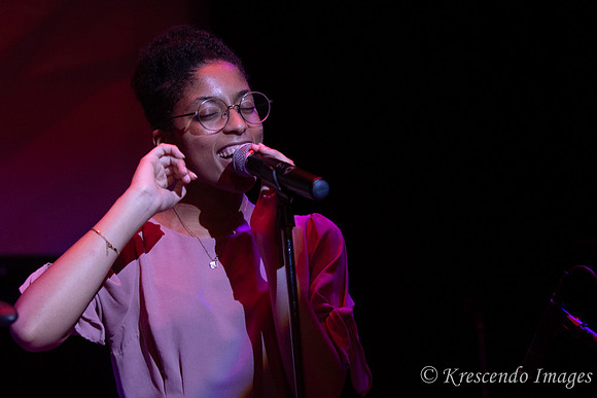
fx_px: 2461
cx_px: 286
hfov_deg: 13.8
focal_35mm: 148
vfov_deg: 9.3
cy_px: 246
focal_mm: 80
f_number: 2.8
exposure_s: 1/200
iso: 1600
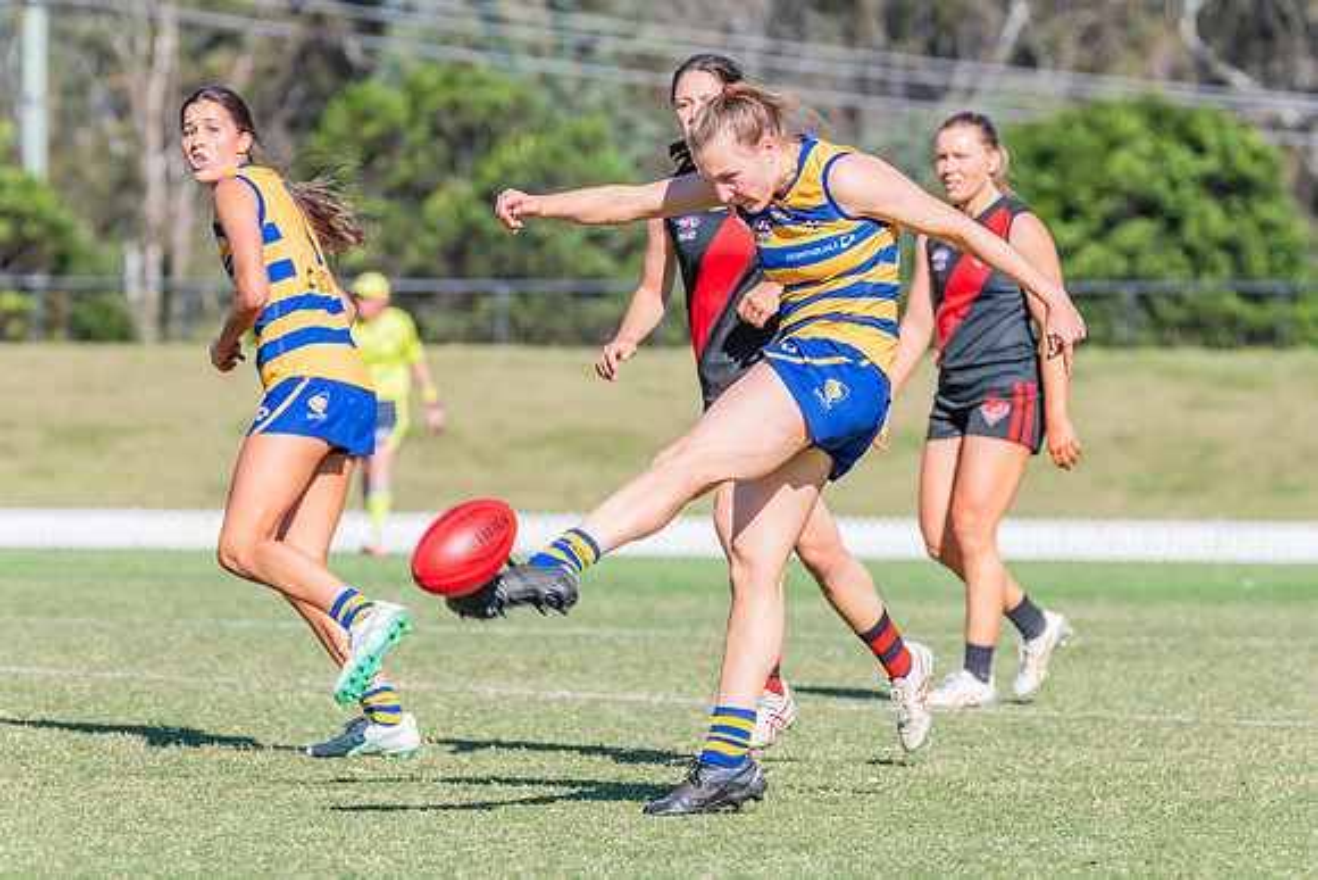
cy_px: 440
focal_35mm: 383
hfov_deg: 5.4
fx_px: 14016
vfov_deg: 3.6
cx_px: 659
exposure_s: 1/1250
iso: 800
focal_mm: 360
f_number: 11
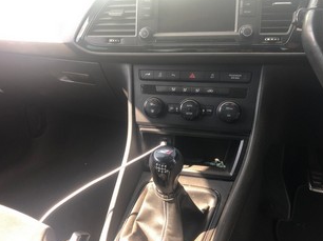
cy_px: 107
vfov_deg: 44.0
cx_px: 149
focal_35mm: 32
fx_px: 298
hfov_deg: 56.8
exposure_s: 1/120
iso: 40
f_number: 1.8
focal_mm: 4
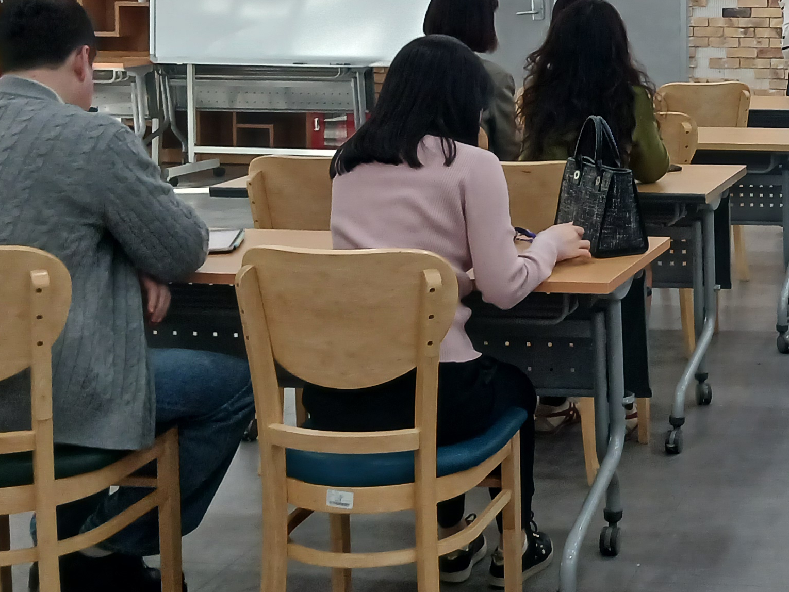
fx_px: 1641
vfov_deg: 19.9
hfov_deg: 25.1
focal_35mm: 72
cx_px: 874
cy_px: 15
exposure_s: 1/60
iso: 125
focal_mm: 4
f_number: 1.8
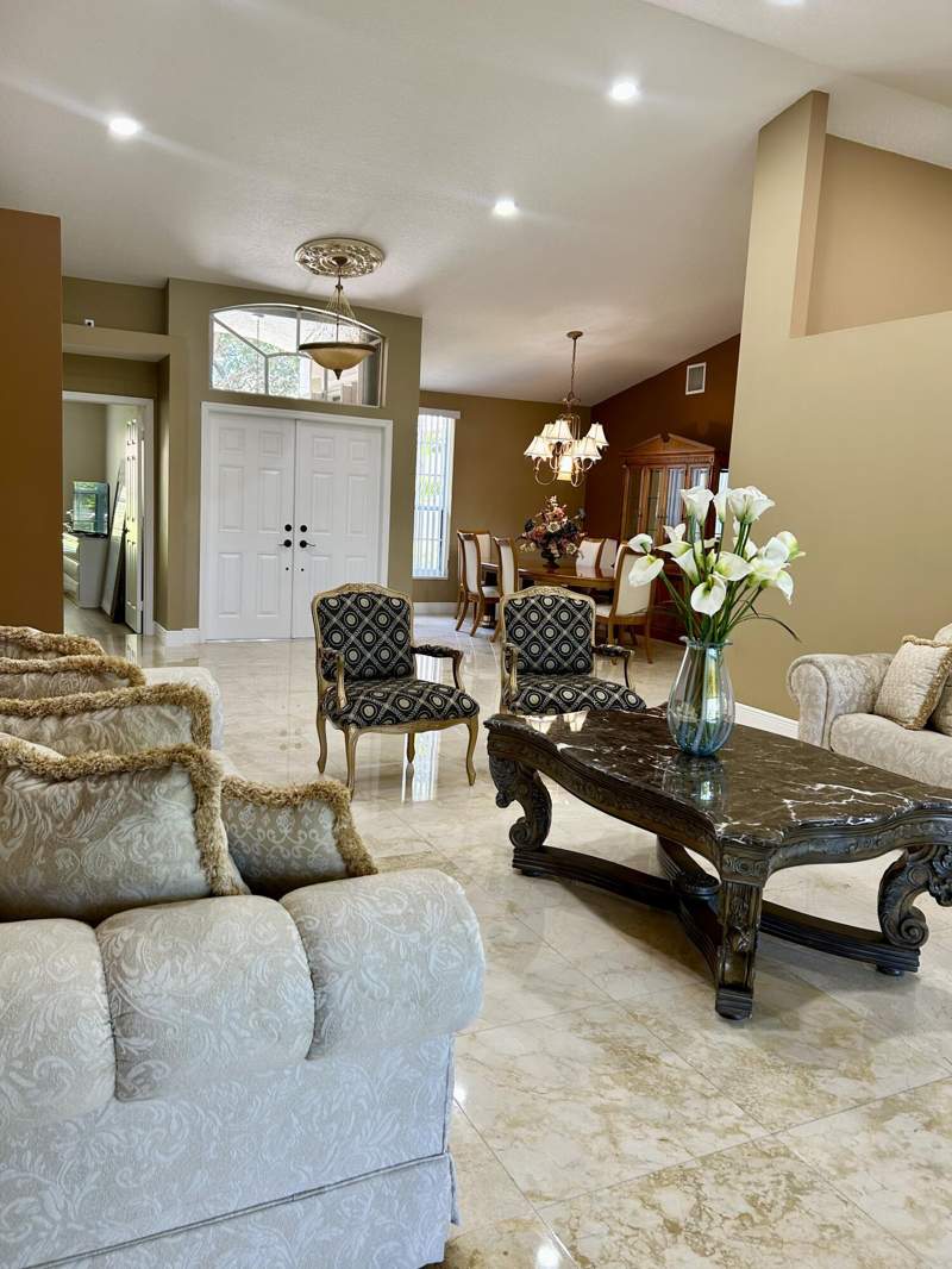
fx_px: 953
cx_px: 476
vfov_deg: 67.3
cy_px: 634
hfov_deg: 53.1
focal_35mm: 26
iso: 80
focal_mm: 5.7
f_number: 1.5
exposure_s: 1/60
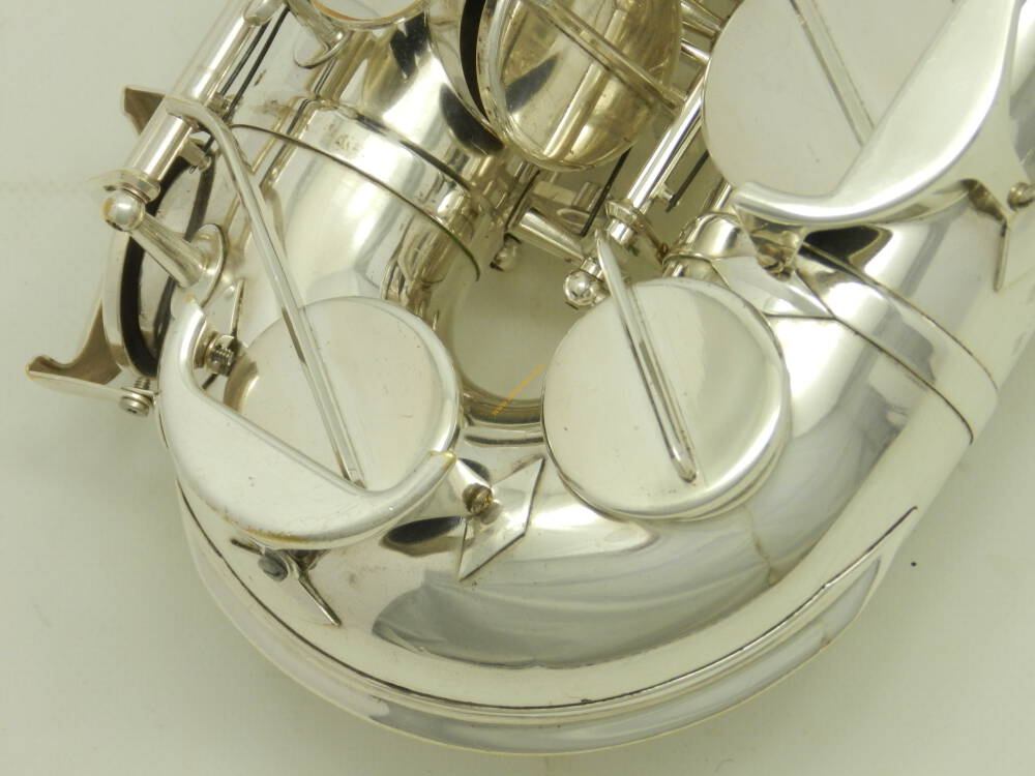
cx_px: 518
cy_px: 388
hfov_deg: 7.5
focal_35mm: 263
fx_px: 7864
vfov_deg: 5.7
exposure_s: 1/40
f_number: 5.2
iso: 400
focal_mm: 46.7
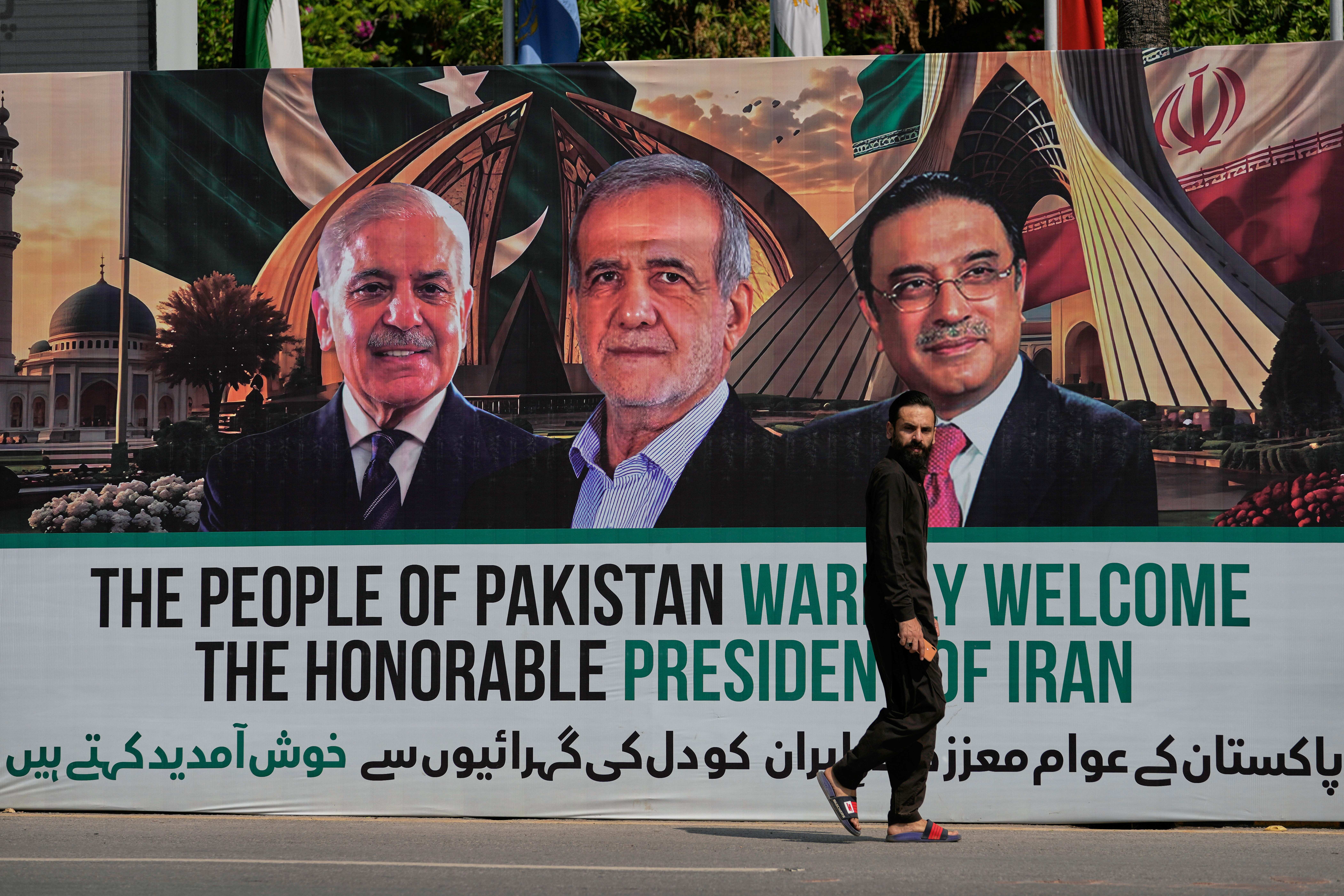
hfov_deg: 15.0
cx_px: 672
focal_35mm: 137
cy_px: 448
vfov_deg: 10.0
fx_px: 5114
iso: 100
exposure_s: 1/4000
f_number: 4.5
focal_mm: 137
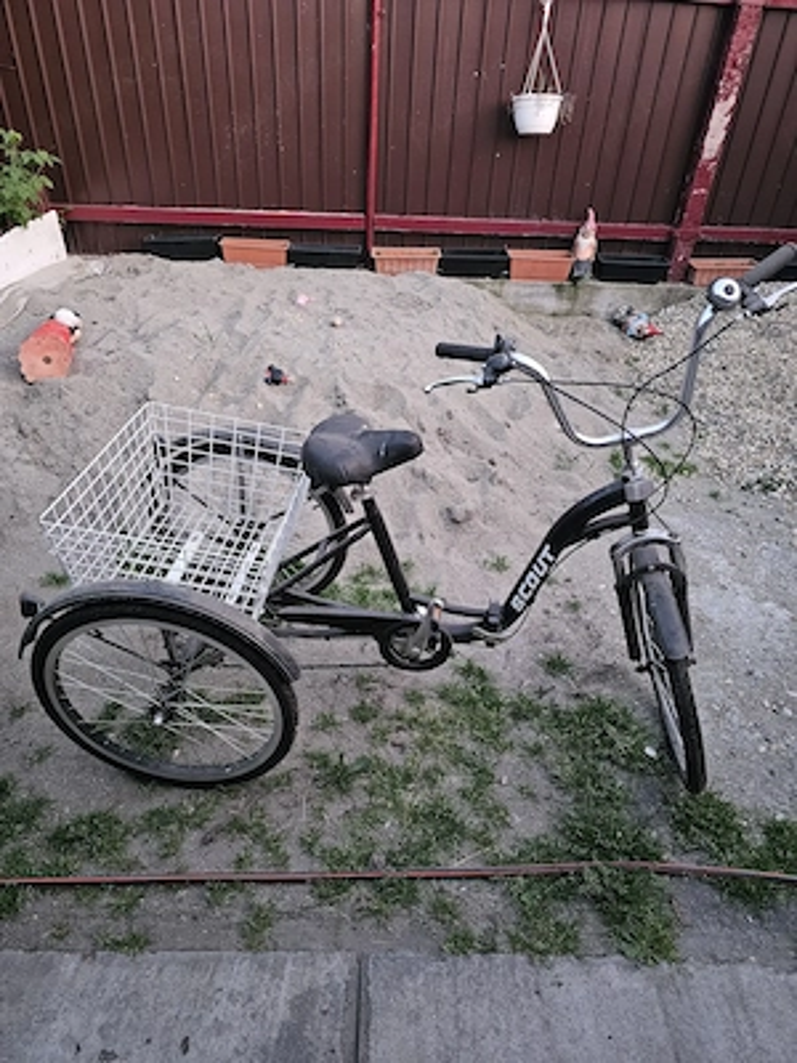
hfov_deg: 58.9
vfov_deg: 73.9
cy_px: 532
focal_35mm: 23
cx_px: 398
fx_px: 706
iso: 640
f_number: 1.7
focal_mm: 6.3
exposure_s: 1/25
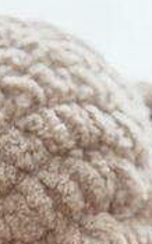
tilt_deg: -39.7
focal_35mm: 252
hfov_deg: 5.2
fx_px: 1674
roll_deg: -11.5
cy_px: 510
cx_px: 56
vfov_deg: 7.9
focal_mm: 5.96
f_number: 1.6
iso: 50
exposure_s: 1/80
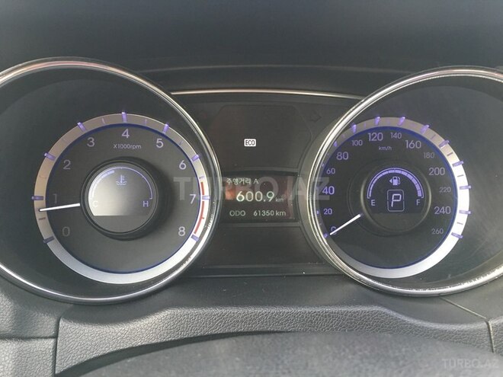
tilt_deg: -20.3
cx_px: 252
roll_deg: -2.4
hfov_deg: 61.7
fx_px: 421
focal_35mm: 29
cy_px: 188
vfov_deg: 48.2
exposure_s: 1/33
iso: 125
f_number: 2.2
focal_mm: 4.15
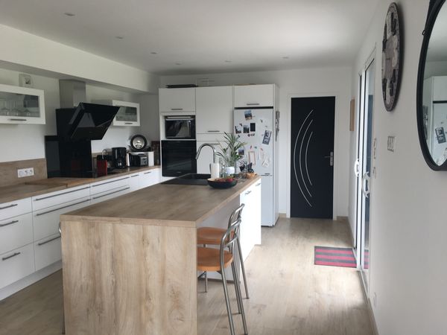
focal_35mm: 29
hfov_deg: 61.7
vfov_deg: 48.2
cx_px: 224
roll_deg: +0.2
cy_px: 168
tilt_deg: -5.8
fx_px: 374
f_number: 2.2
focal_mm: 4.15
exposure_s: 1/50
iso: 25
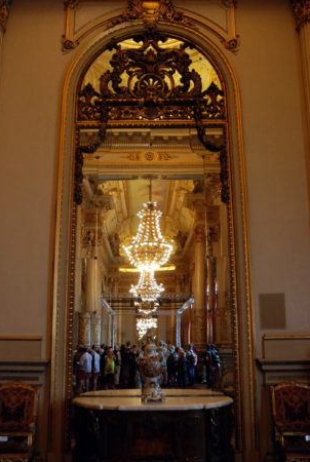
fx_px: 386
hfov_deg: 43.8
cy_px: 254
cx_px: 144
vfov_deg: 61.7
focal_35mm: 30
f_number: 3.5
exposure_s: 1/50
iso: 1000
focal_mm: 18
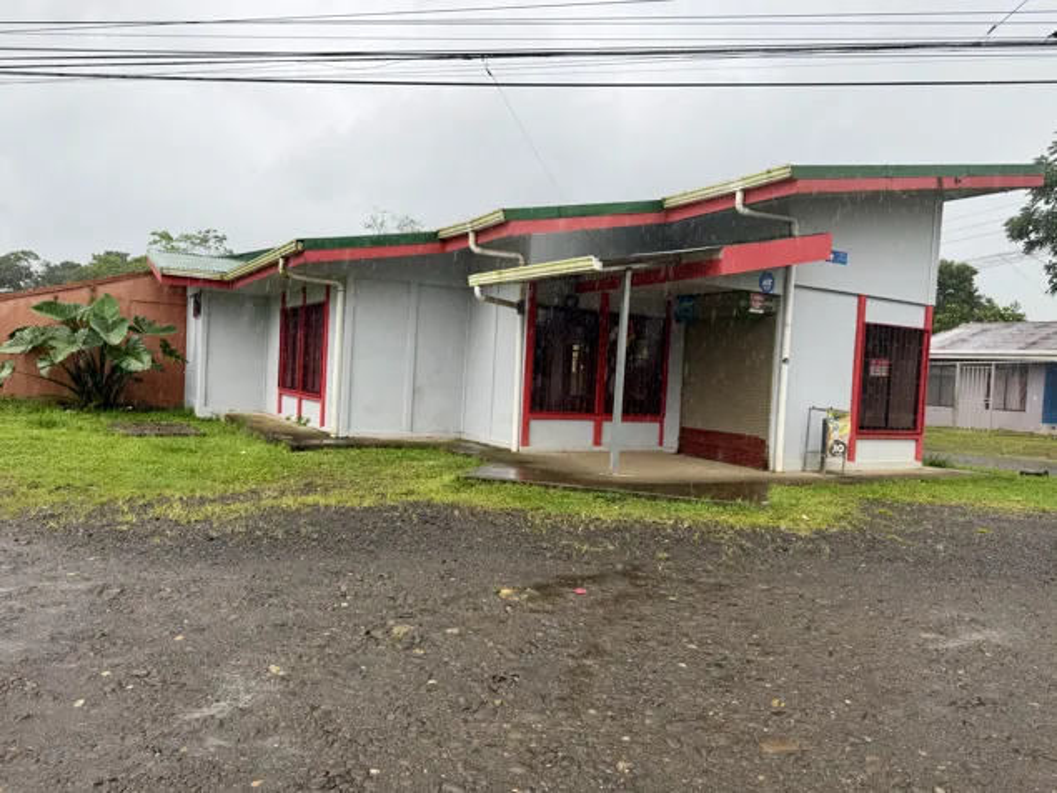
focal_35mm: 24
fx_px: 733
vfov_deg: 56.8
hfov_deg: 71.6
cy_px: 396
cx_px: 528
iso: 80
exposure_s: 1/547
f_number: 1.78
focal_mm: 6.76
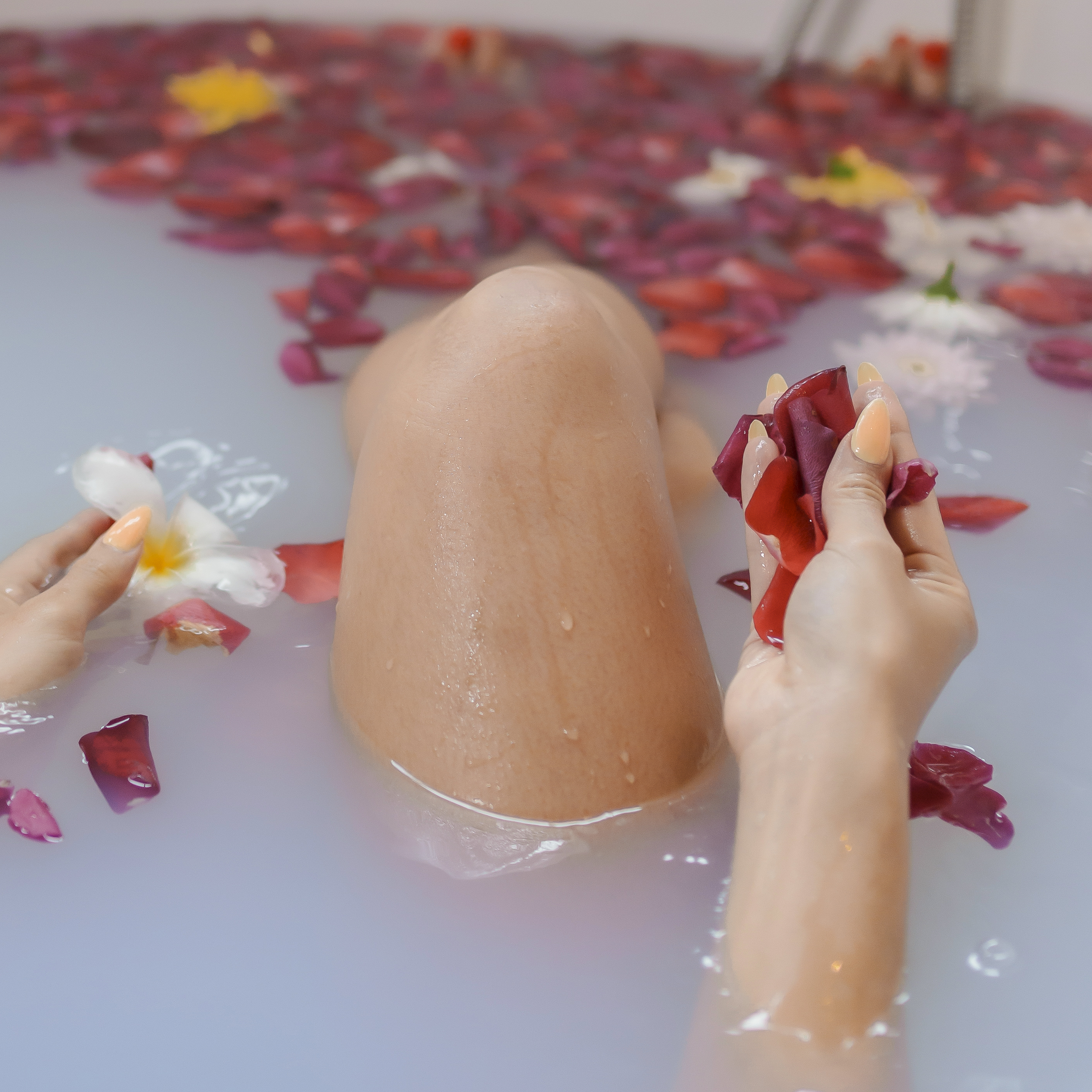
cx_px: 470
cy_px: 184
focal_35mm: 73
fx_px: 2605
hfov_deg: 23.7
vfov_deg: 23.3
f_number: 2
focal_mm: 35
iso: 1000
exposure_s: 1/320
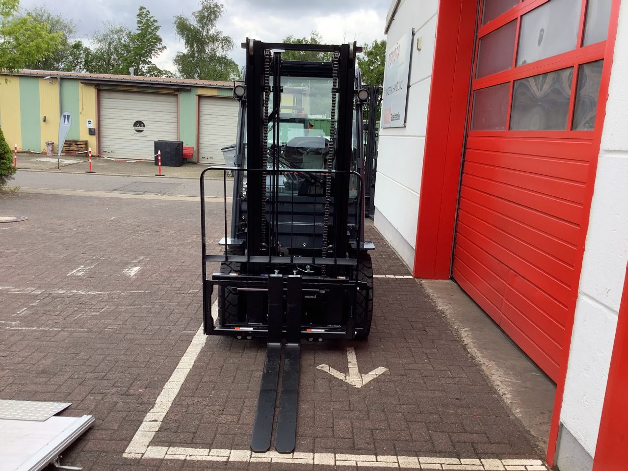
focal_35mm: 31
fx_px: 562
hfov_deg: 58.4
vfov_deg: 45.4
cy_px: 236
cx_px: 314
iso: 25
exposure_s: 1/278
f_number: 2.4
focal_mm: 3.3
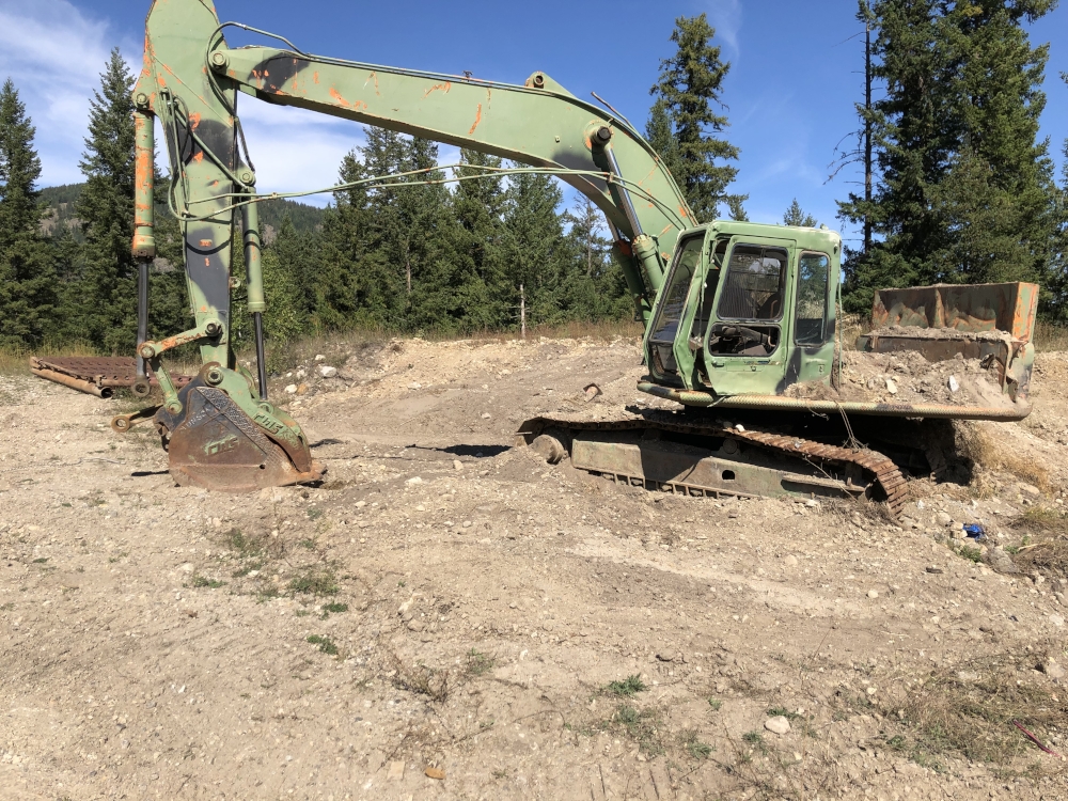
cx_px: 534
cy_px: 400
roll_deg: +0.8
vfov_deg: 49.7
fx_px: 864
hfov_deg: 63.4
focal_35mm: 28
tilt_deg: +0.7
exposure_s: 1/1845
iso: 20
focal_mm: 3.99
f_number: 1.8
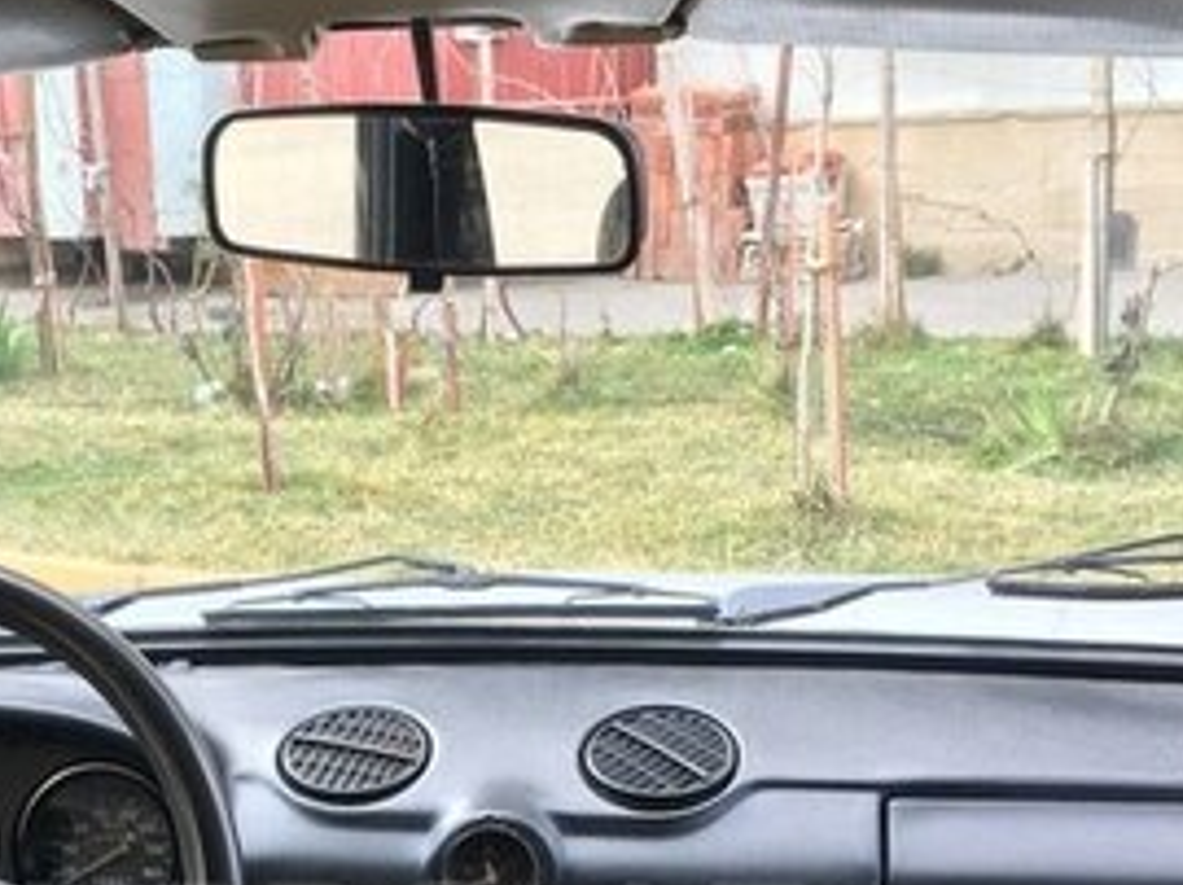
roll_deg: +2.7
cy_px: 949
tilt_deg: -19.1
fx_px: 2424
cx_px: 359
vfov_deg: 19.9
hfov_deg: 27.2
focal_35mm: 71
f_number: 2.2
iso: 25
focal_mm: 4.15
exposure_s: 1/100
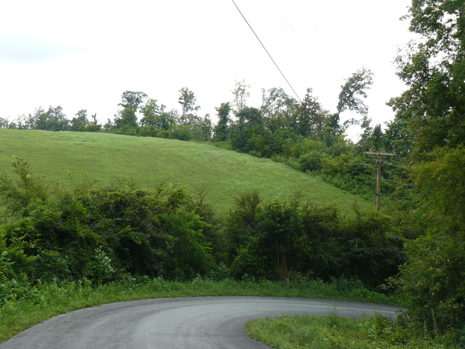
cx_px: 232
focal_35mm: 42
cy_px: 174
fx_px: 564
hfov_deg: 44.8
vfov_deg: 34.3
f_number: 4.5
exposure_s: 1/200
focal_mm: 7
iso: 100
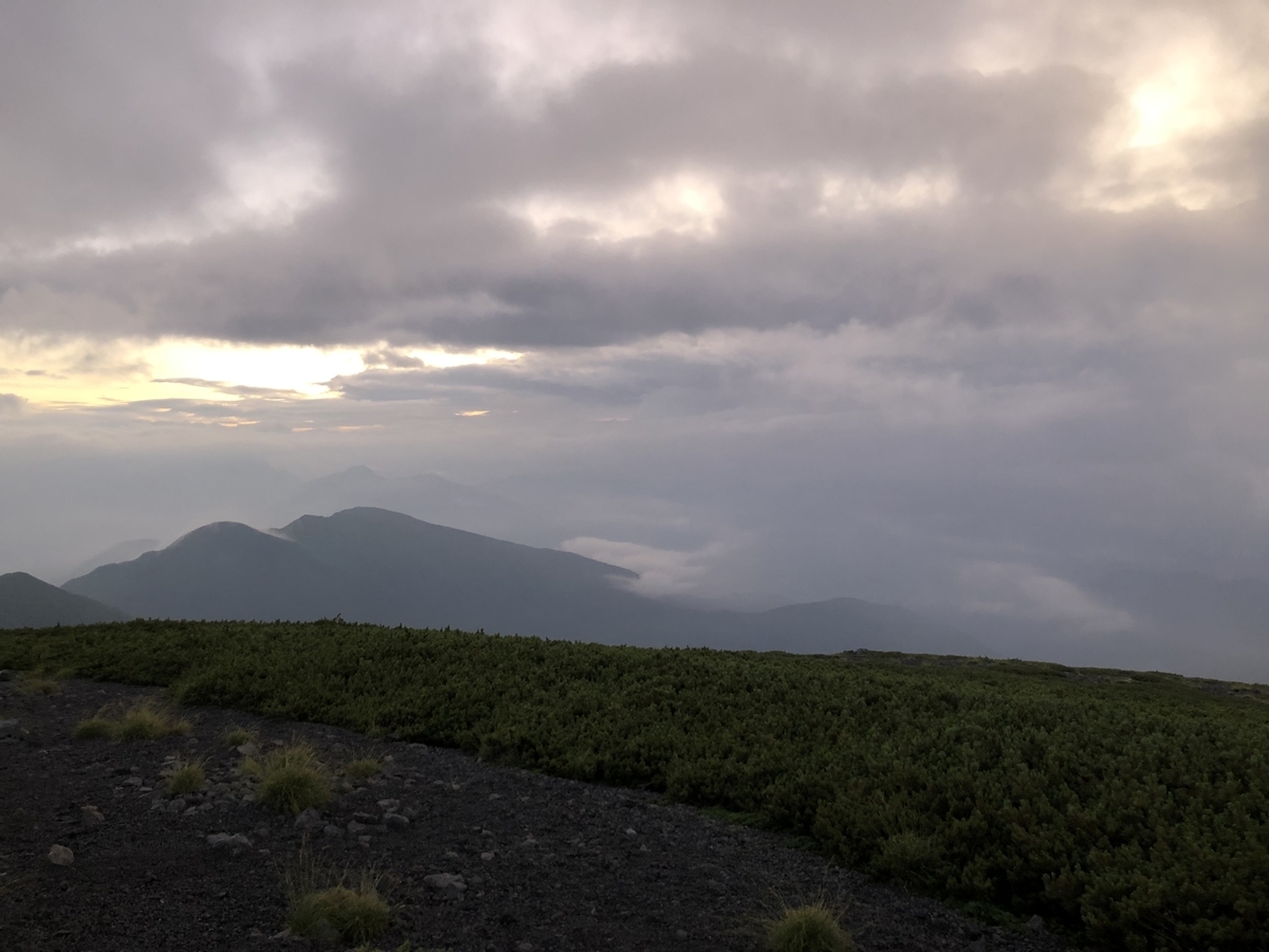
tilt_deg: -1.7
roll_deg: +1.5
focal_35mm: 28
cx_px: 634
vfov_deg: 49.7
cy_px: 476
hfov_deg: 63.4
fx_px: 1026
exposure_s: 1/17
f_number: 1.8
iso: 40
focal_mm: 3.99
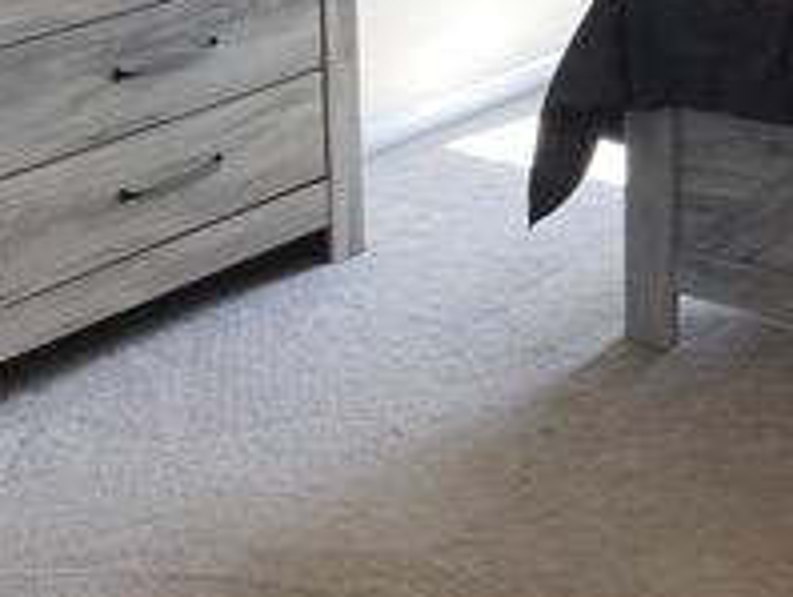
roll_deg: +0.0
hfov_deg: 21.2
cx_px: 1017
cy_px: -240
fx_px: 1927
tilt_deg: -6.6
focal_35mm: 84
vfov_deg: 16.4
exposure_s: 1/120
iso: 40
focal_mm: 4.25
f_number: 1.8
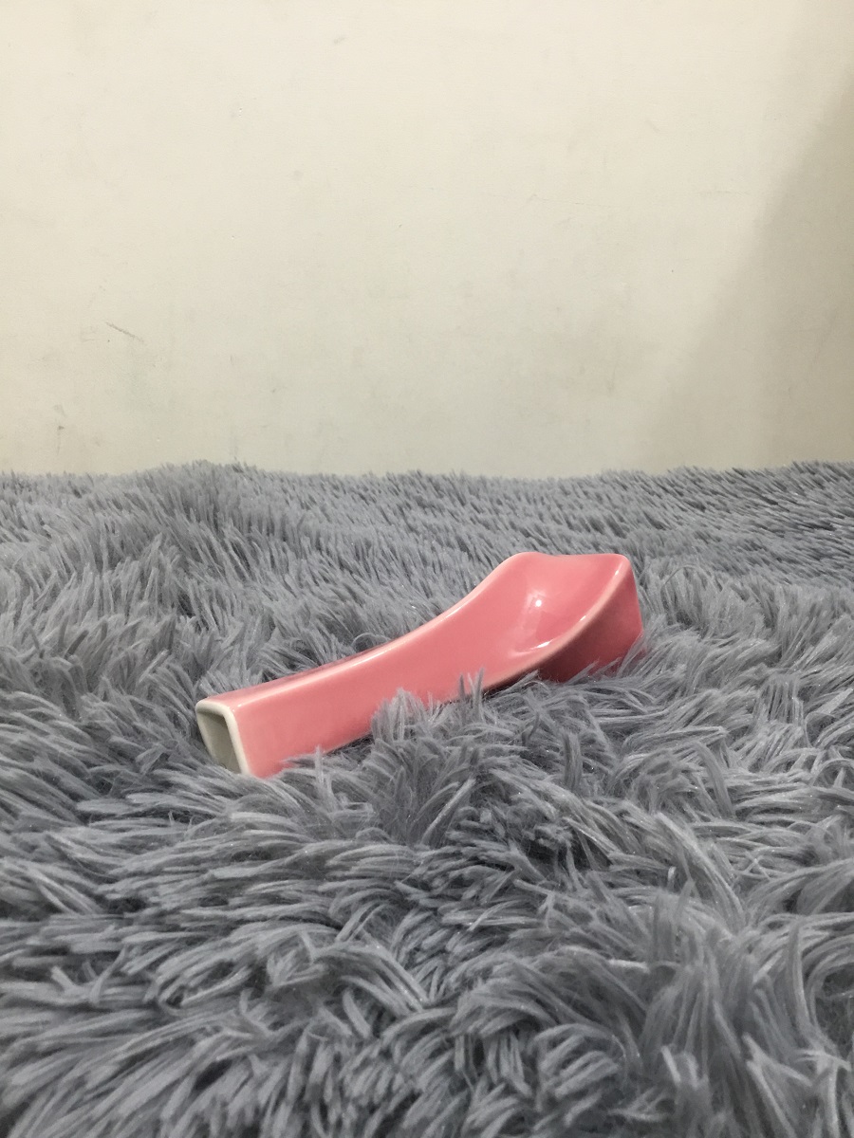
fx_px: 1020
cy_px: 569
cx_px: 427
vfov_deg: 58.4
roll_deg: +0.7
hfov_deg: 45.4
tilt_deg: -17.2
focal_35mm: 31
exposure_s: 1/33
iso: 125
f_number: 2.4
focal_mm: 3.3
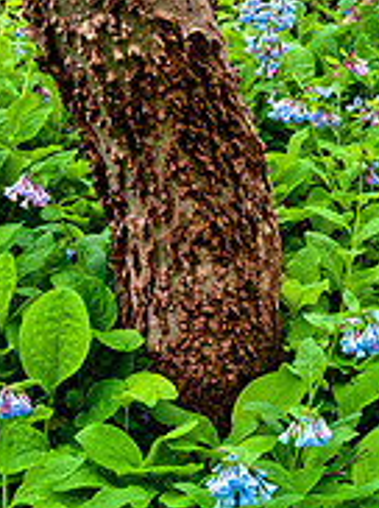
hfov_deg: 14.5
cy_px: 354
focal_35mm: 100
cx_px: 378
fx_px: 1463
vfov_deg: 19.6
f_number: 22
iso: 200
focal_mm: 42
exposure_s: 1/2
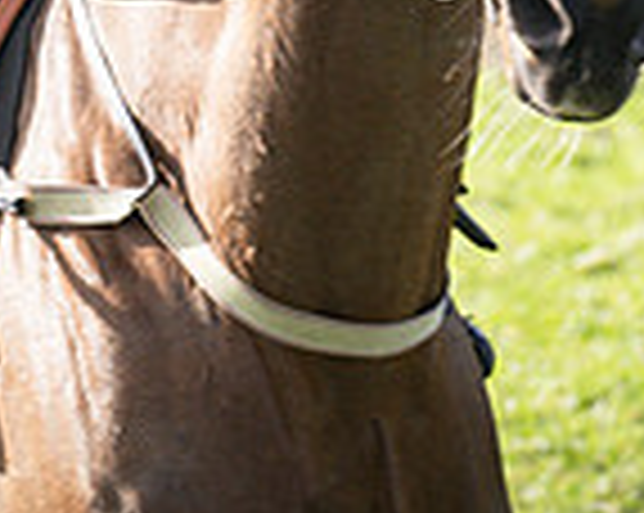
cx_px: 344
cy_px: -441
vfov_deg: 1.9
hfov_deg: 2.3
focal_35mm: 831
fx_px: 15817
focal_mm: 125
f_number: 5
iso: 400
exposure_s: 1/800
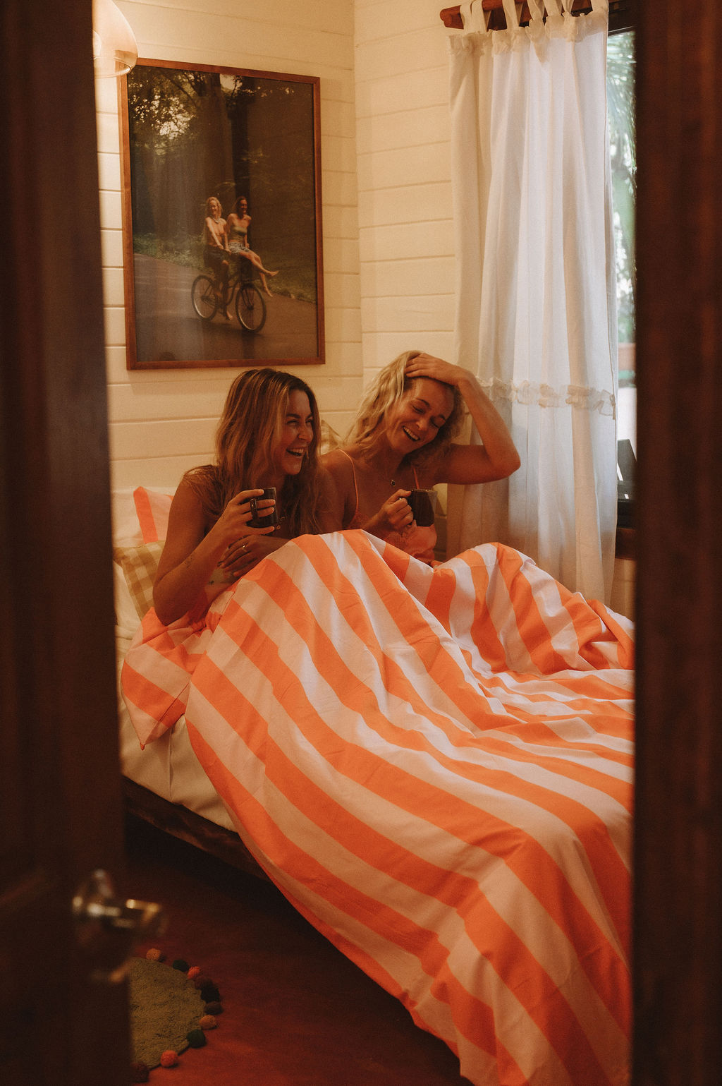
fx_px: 1506
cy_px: 543
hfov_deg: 27.0
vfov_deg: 39.6
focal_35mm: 50
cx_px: 361
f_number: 4.5
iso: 3200
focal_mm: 50
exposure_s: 1/200
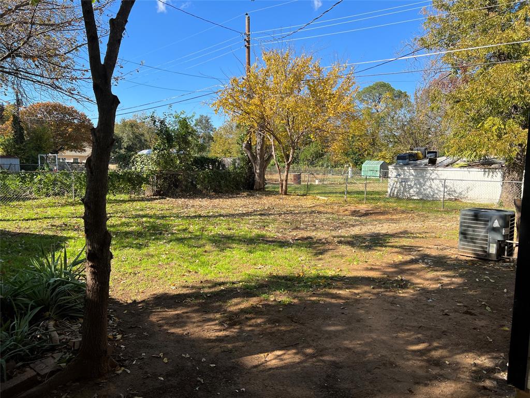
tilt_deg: -5.4
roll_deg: -1.2
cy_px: 199
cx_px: 265
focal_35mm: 26
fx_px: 398
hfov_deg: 67.3
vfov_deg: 53.1
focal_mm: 5.7
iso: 50
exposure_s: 1/1972
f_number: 1.5
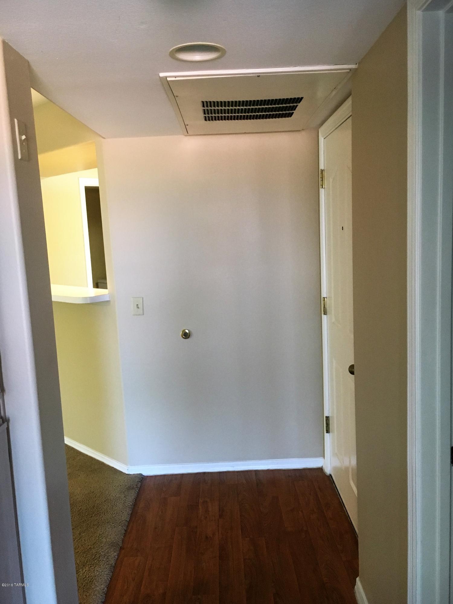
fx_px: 506
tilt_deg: -8.2
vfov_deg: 61.7
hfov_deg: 48.2
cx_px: 226
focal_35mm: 29
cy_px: 302
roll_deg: +0.4
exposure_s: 1/30
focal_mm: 4.15
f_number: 2.2
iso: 160
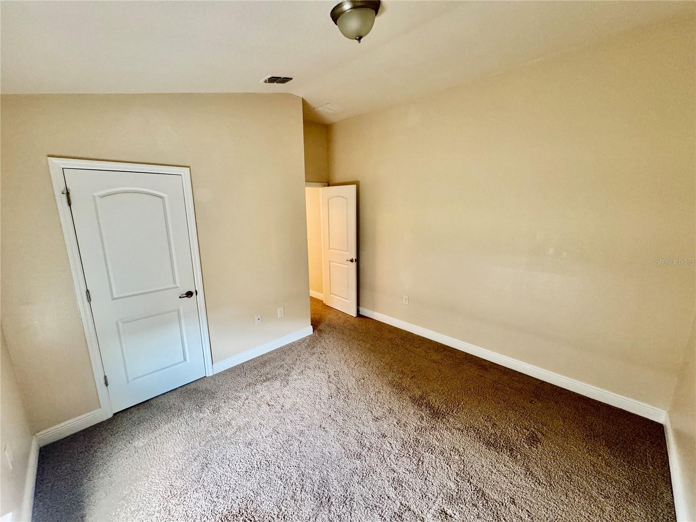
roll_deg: +0.7
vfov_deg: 85.7
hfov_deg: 102.1
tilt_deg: -11.3
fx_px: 281
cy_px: 261
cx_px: 348
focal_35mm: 14
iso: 320
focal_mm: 2.22
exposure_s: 1/60
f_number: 2.2
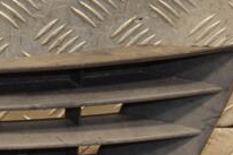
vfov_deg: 7.0
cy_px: 80
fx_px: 1270
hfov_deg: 10.4
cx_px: -2
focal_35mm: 196
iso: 800
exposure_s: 1/125
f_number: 4.8
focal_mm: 45
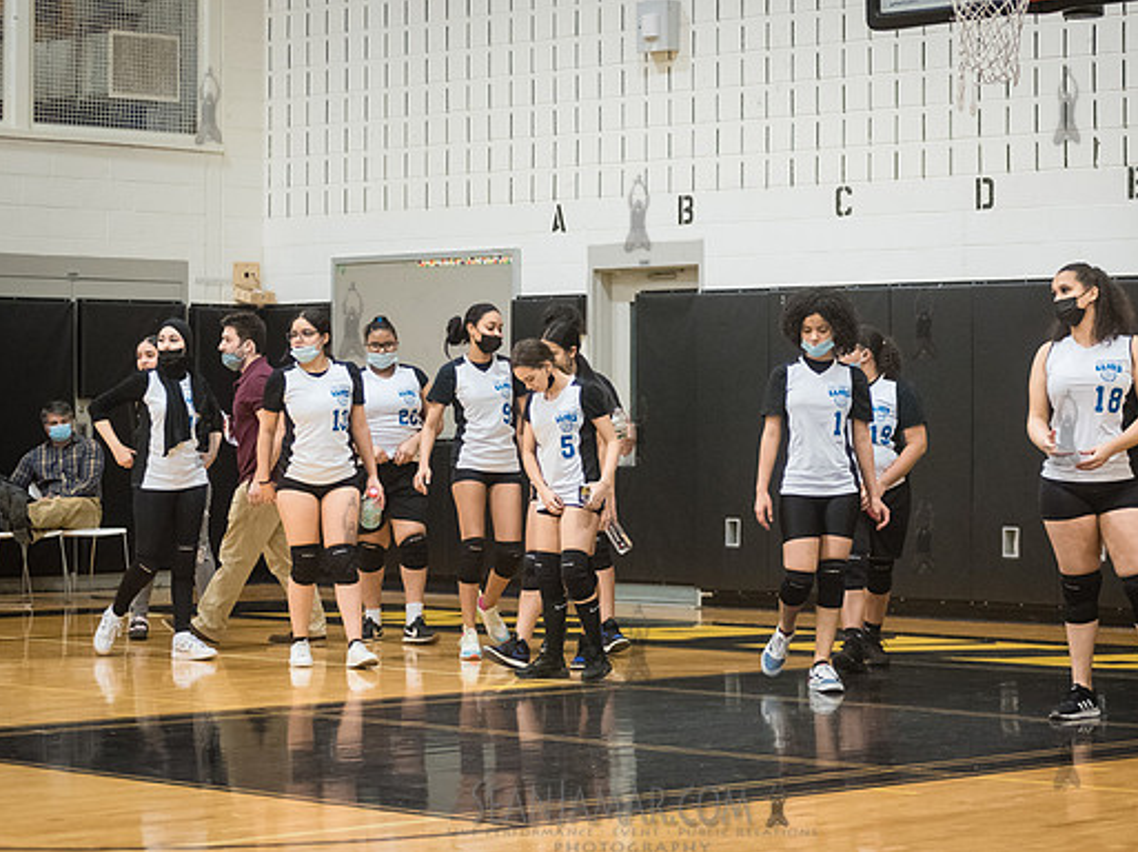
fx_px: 3318
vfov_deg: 14.6
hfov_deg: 19.5
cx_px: 637
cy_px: 427
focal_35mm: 101
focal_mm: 86
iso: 5000
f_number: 3.2
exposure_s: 1/200
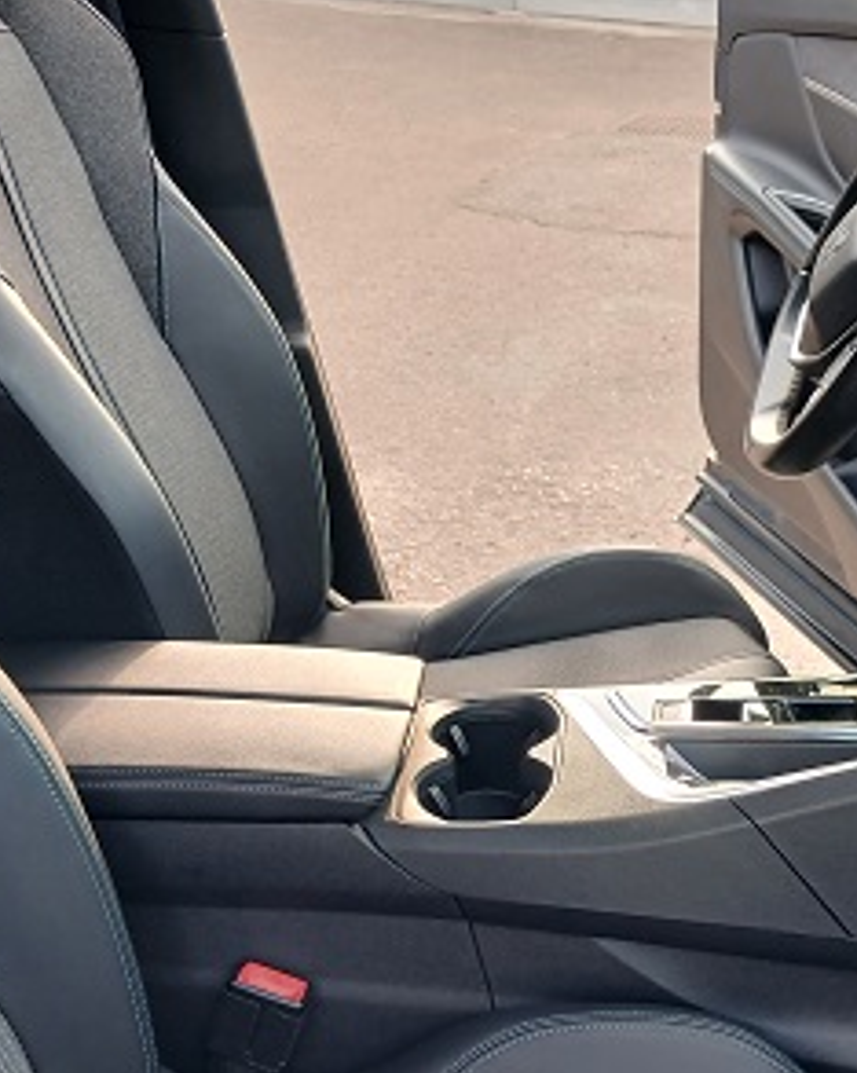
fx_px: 1714
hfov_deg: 27.7
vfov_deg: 34.0
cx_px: 637
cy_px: 813
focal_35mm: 54
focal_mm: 3.98
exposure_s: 1/50
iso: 64
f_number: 1.8
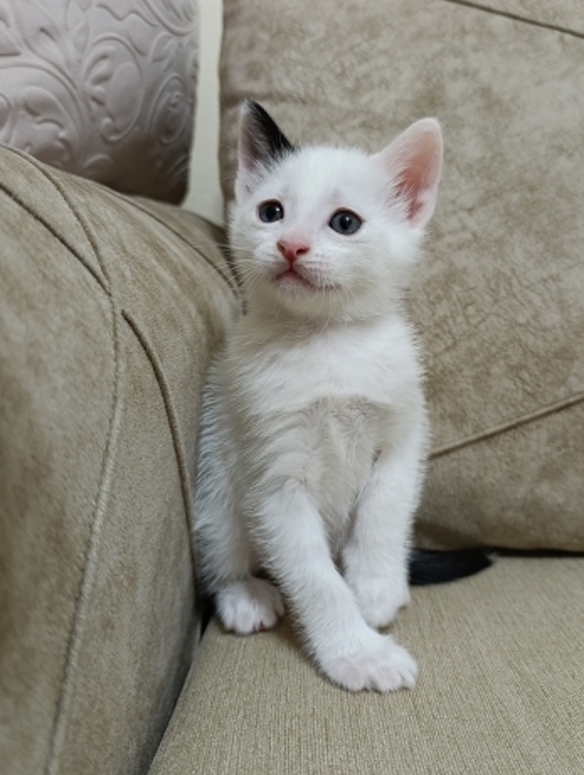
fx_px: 560
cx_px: 314
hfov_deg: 55.0
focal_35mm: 25
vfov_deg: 69.2
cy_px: 357
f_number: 1.6
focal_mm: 6.14
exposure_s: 1/50
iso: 1250
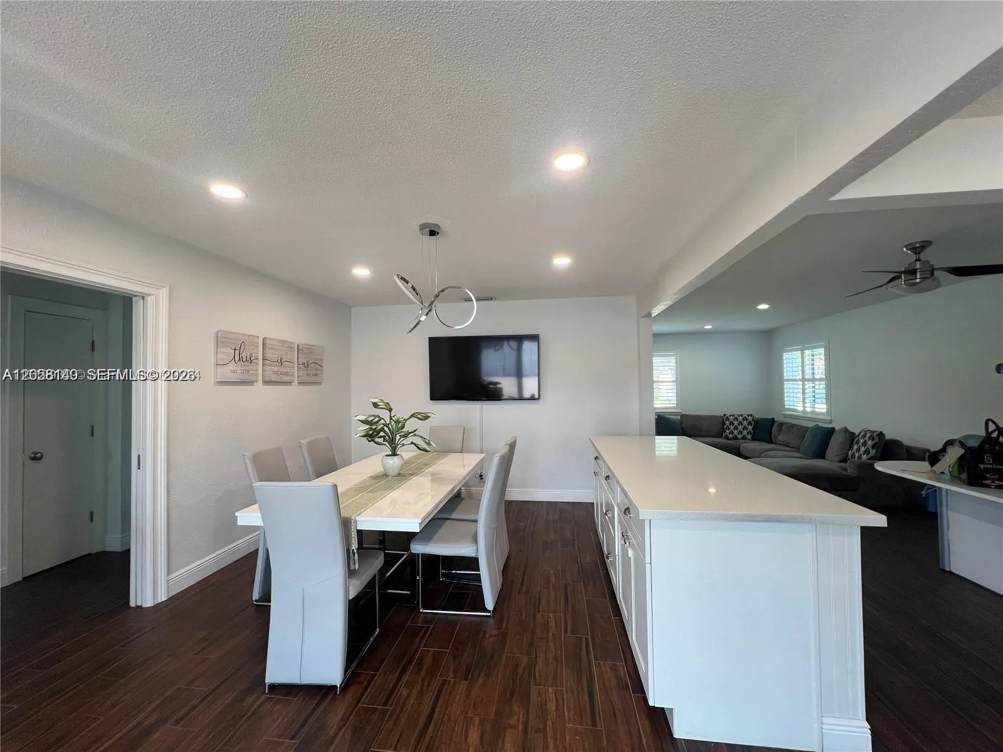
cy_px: 376
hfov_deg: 106.2
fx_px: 377
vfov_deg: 89.9
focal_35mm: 13
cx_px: 502
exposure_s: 1/120
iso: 125
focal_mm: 1.57
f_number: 1.8
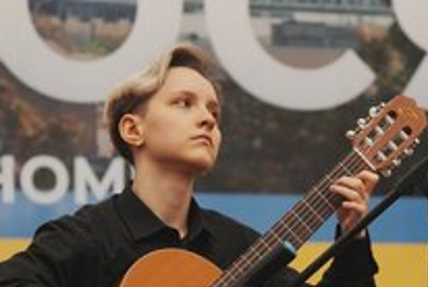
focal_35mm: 227
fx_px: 2703
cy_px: 207
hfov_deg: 9.1
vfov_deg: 6.1
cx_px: 251
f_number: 5.6
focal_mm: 117
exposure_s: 1/161
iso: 3200
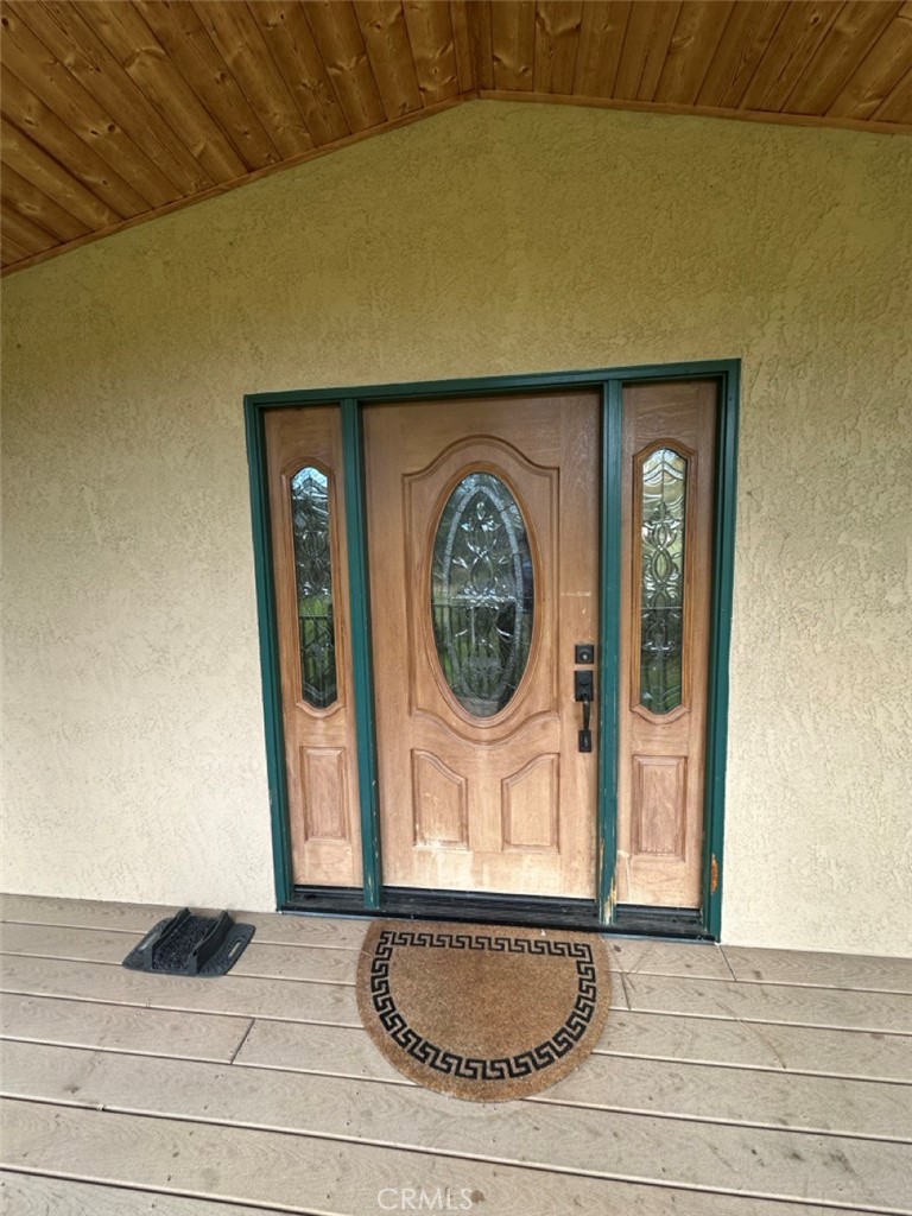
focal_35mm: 14
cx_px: 456
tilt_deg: -3.7
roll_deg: +0.7
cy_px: 608
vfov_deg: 102.1
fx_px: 492
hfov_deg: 85.7
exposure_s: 1/99
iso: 100
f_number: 2.2
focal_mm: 2.22
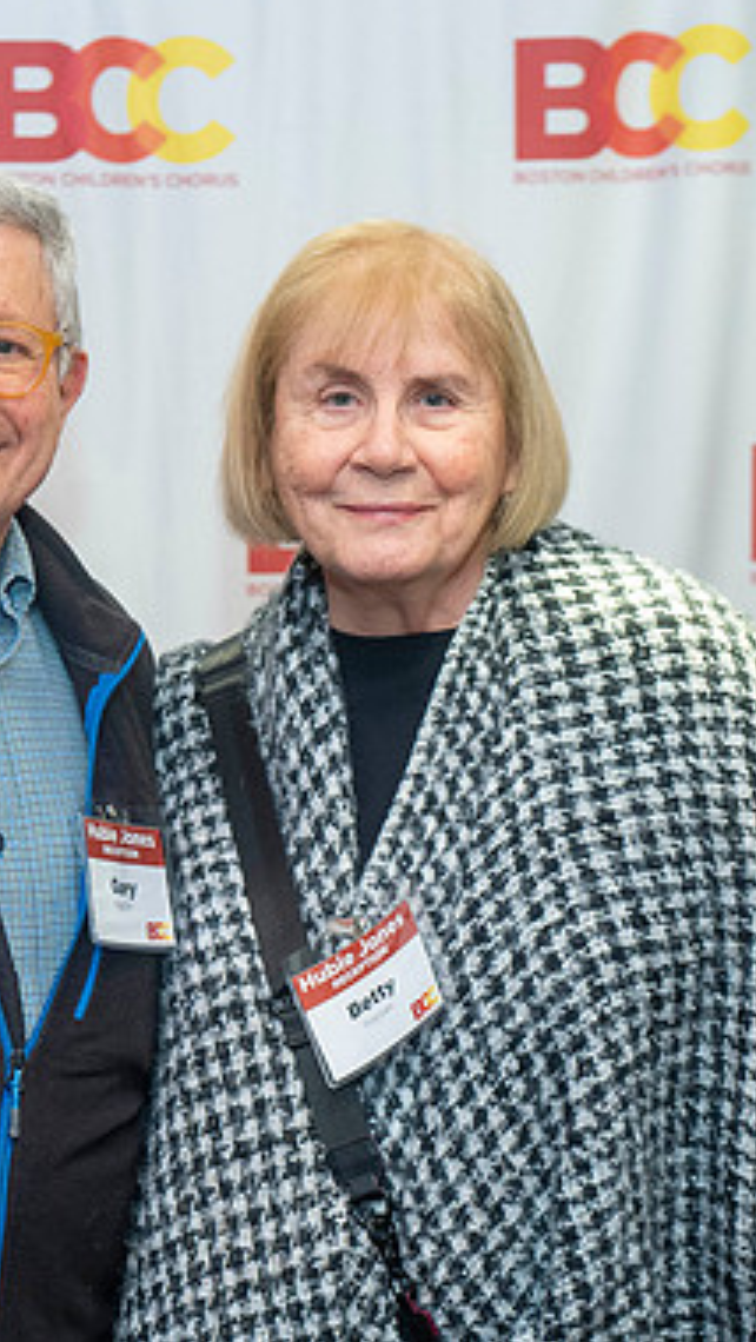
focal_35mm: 84
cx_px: 13
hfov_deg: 14.2
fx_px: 2991
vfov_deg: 25.2
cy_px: 882
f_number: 2.5
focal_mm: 35
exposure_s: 1/200
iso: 1000
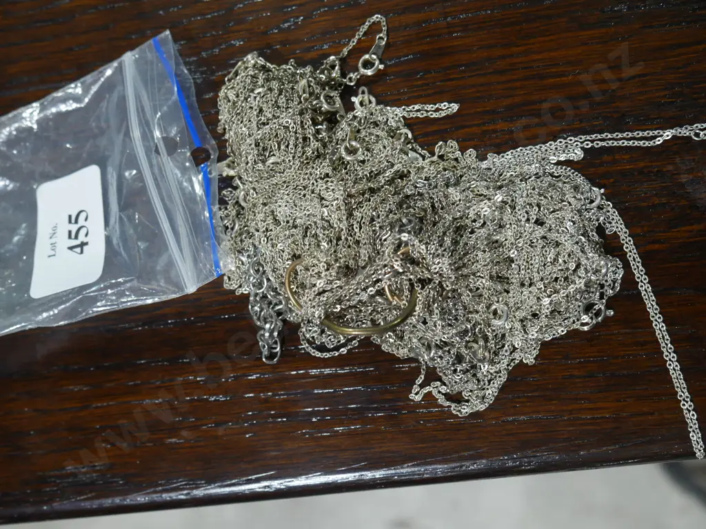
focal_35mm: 46
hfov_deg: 41.2
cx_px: 353
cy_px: 264
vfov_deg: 31.5
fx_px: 938
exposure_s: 1/60
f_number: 5.1
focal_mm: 23
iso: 640
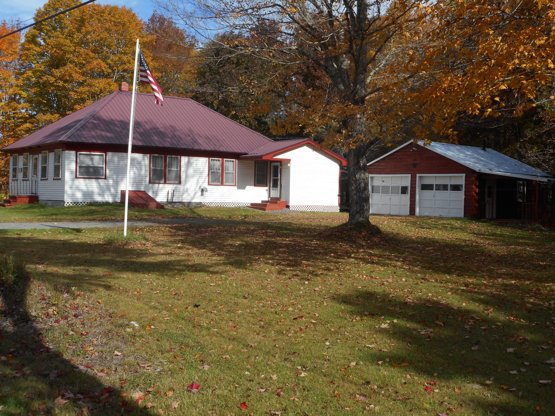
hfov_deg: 42.9
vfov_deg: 32.9
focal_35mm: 44
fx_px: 705
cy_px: 208
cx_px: 278
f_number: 4.7
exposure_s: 1/500
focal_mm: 7.9
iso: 80
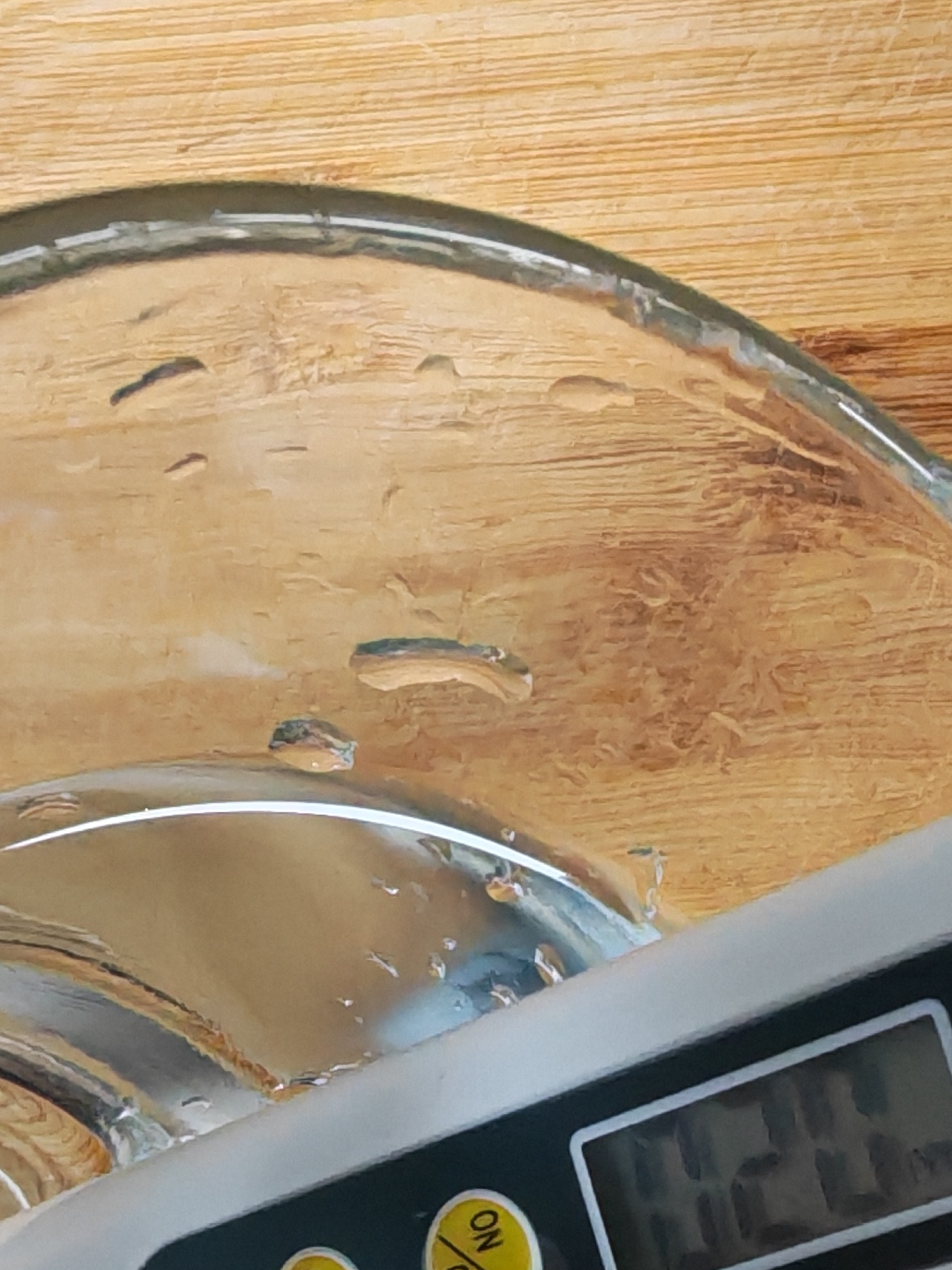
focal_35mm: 63
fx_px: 2310
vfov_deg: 29.3
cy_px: 1168
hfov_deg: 23.0
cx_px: 745
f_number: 2.2
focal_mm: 1.96
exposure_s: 1/50
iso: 400
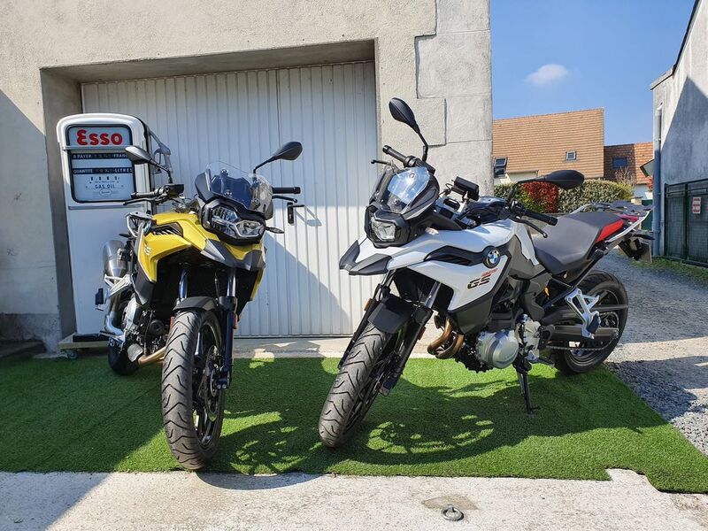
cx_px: 354
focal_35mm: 26
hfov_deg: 67.3
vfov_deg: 53.1
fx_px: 532
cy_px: 266
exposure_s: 1/1348
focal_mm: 4.32
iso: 50
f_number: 2.4
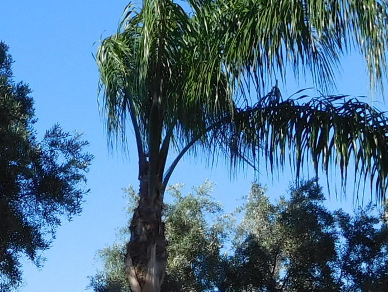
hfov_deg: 17.8
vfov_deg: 13.3
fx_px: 1211
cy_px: 368
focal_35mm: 108
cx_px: 0
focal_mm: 4.5
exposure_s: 1/1000
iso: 125
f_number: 3.4
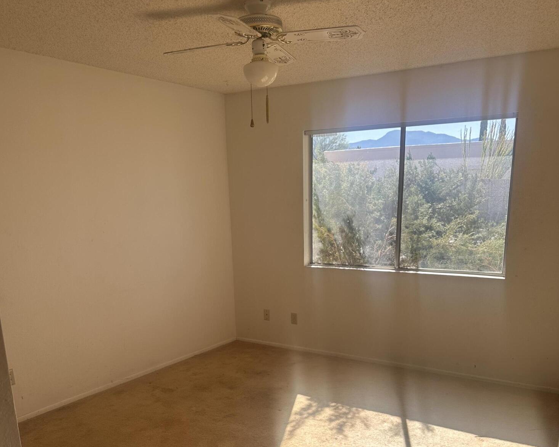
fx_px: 529
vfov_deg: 44.3
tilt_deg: -14.9
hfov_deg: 55.7
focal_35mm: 32
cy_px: 335
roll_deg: +0.0
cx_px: 274
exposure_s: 1/699
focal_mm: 6.86
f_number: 1.78
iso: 80
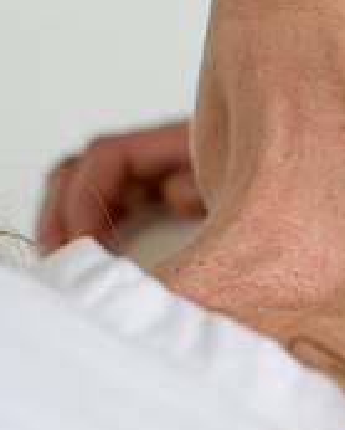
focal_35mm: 157
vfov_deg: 12.2
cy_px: 34
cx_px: 660
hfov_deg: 9.3
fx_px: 1999
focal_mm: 50
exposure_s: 1/200
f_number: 5
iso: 640
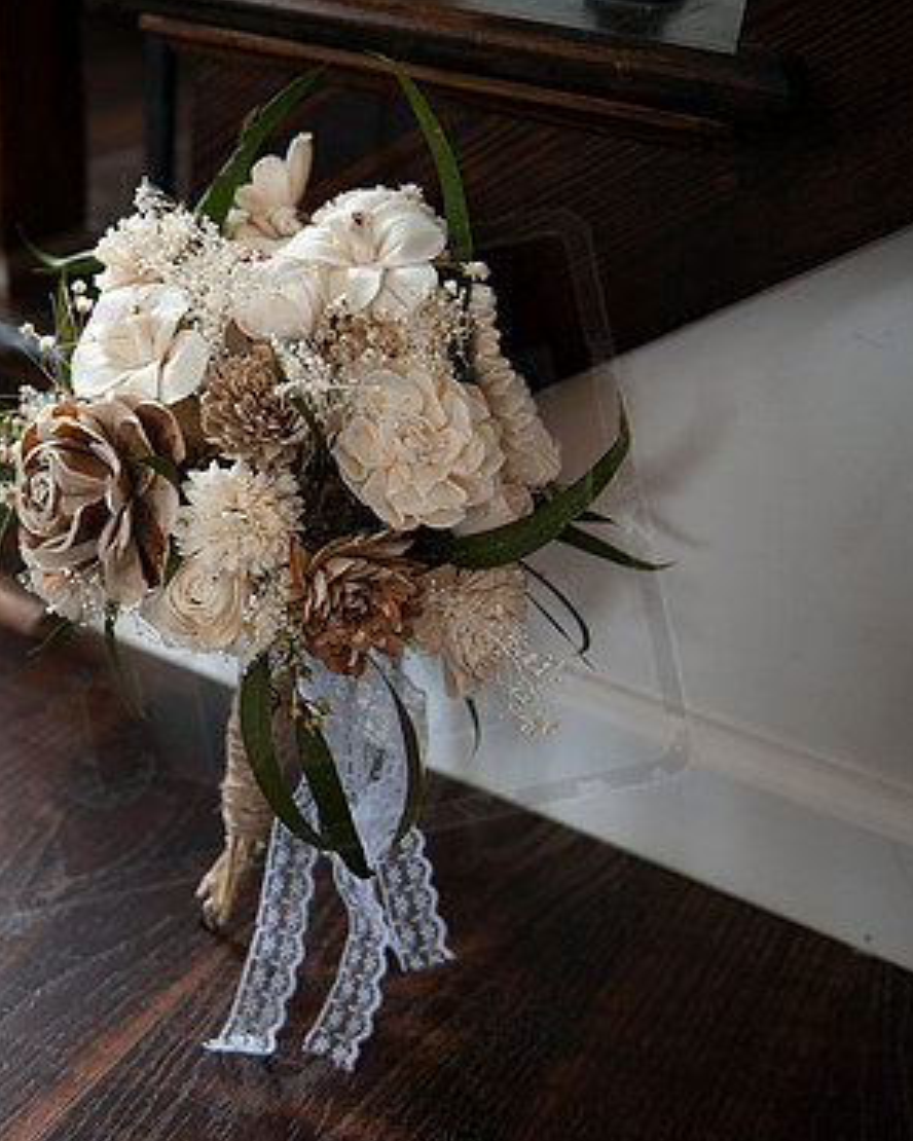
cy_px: 577
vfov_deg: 39.5
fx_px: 1587
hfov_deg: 31.6
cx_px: 247
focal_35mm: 47
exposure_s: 1/400
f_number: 2.8
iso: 400
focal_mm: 32
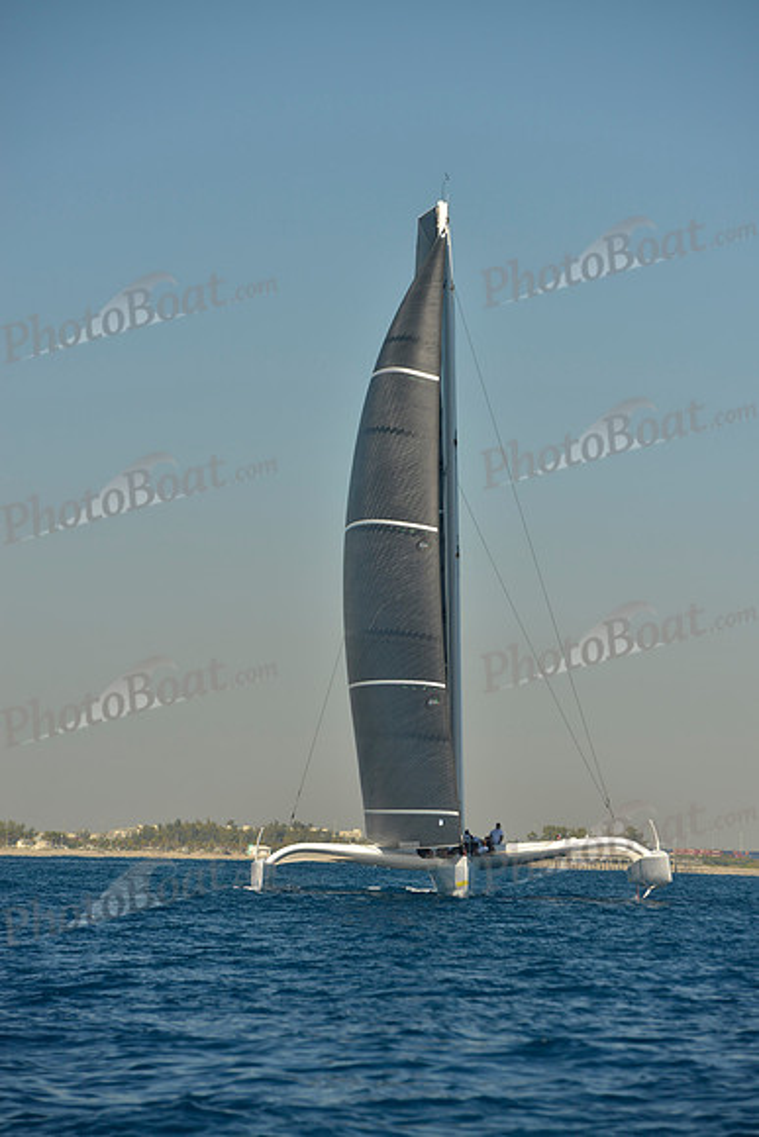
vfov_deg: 12.4
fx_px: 5215
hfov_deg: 8.3
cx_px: 380
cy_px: 568
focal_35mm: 165
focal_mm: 165
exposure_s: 1/640
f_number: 6.3
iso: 200
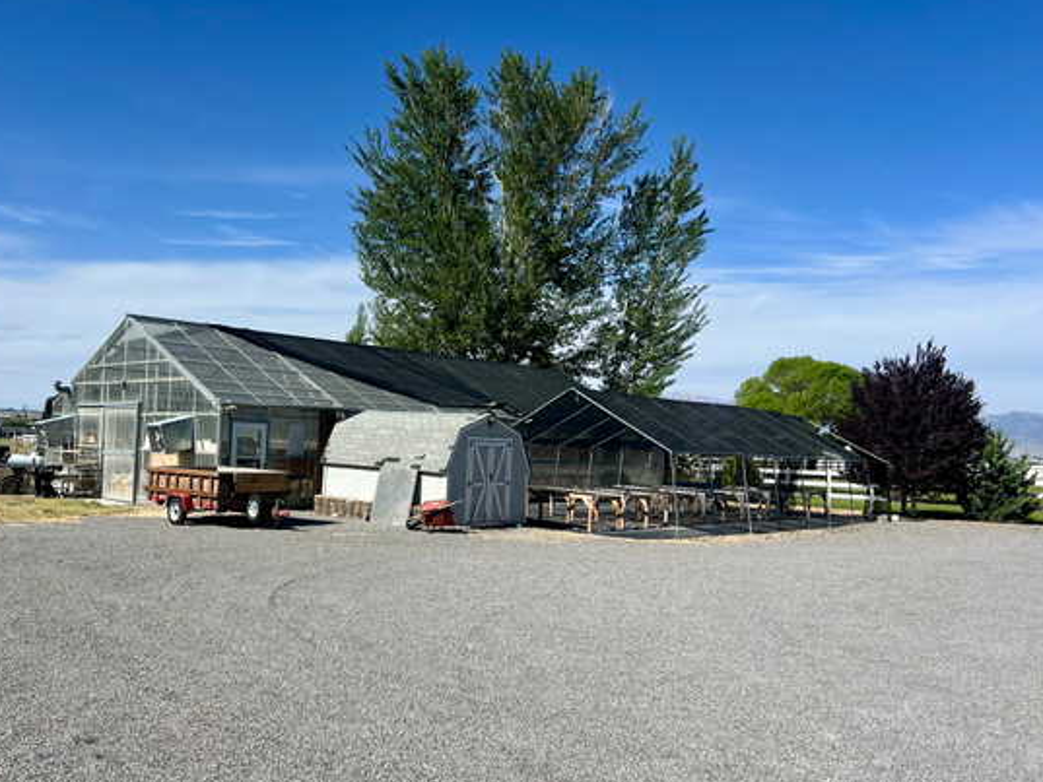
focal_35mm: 31
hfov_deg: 58.2
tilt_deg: +2.5
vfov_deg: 45.5
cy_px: 392
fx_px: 934
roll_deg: -1.7
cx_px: 470
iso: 50
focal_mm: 5.7
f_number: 1.5
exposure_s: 1/6211
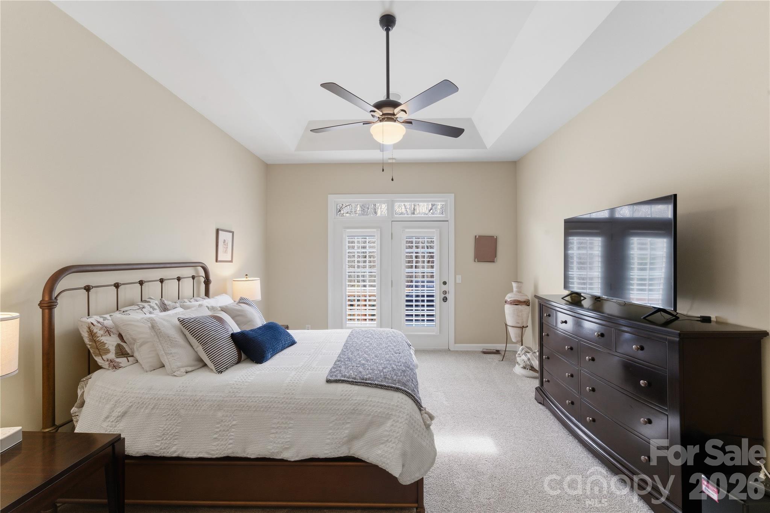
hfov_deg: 104.3
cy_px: 256
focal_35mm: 14
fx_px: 299
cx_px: 385
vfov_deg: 81.2
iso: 400
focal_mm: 14
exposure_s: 1/25
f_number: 11
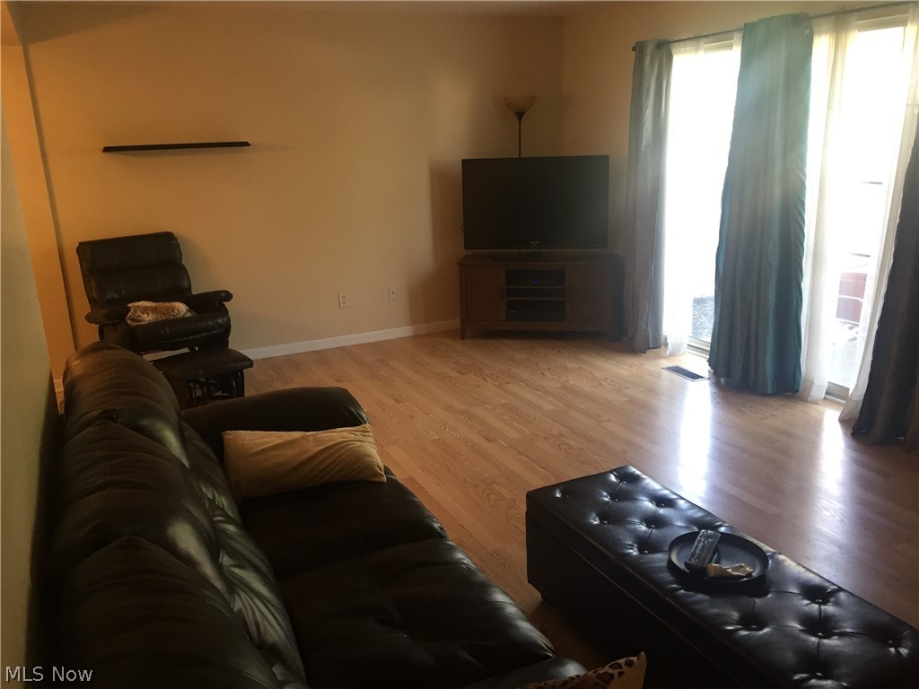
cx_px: 460
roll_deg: +2.0
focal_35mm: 29
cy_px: 344
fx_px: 770
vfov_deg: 48.2
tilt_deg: -16.1
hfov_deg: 61.7
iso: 100
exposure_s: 1/30
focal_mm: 4.15
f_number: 2.2
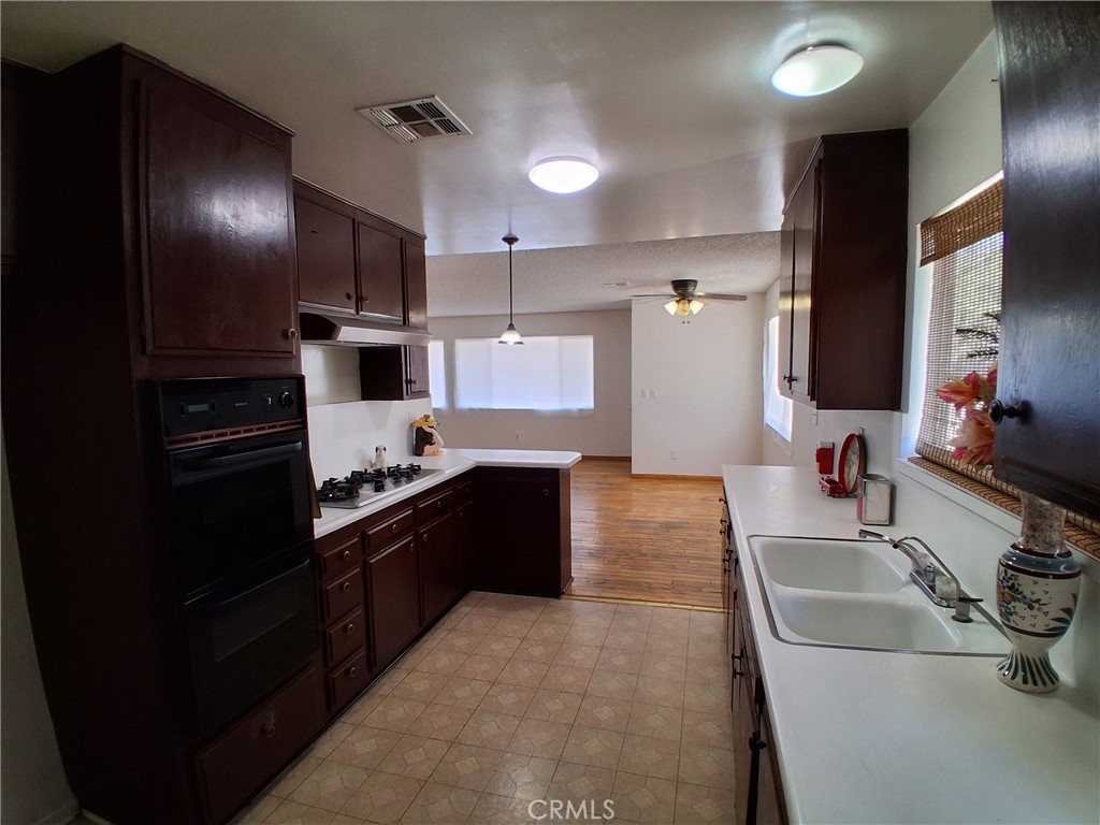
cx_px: 550
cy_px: 412
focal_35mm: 17
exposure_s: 1/60
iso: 100
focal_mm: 1.4
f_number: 2.2
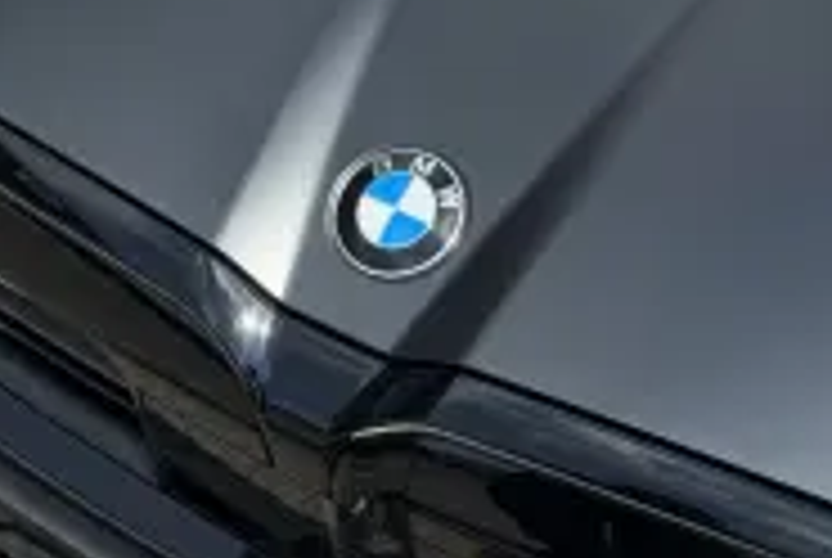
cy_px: 392
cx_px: 391
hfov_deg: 21.0
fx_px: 2245
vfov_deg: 14.1
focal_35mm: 97
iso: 64
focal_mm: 6.76
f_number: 1.78
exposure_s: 1/3257
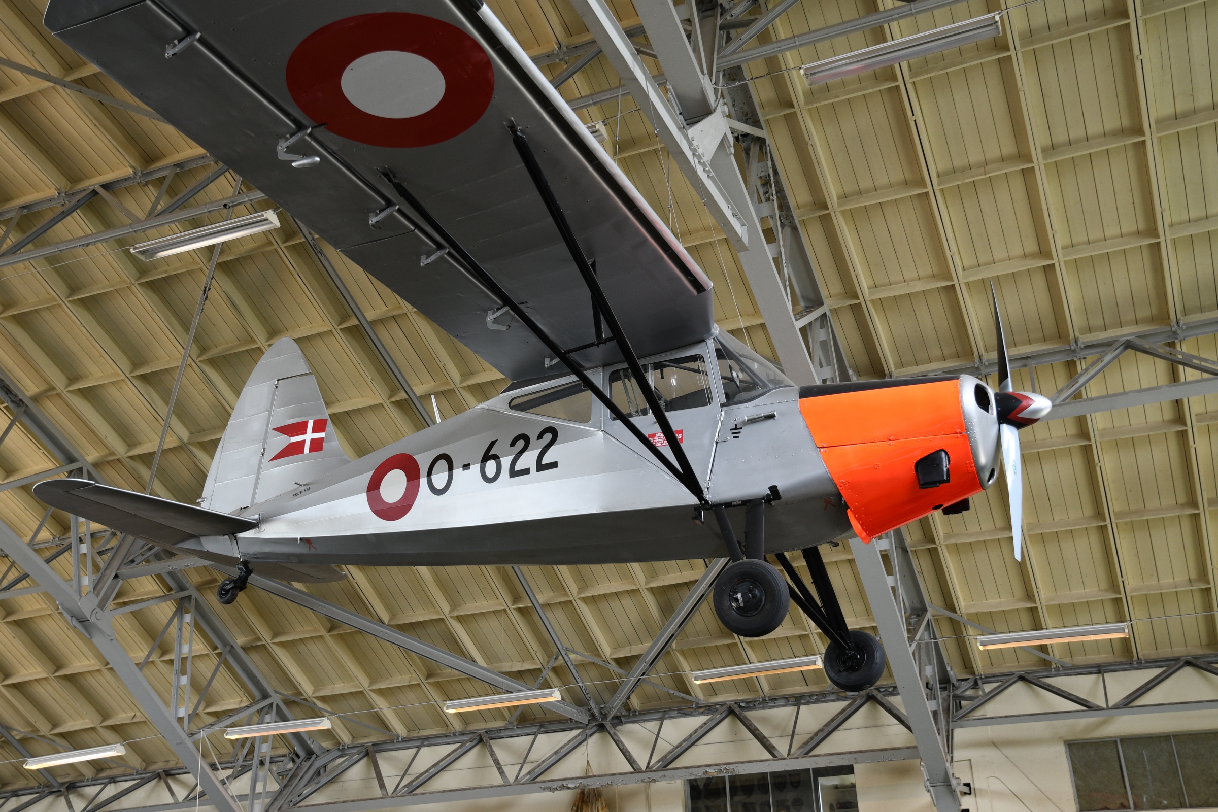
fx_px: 1319
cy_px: 406
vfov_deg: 34.2
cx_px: 609
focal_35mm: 39
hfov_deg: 49.6
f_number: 4
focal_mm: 26
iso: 320
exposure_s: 1/80
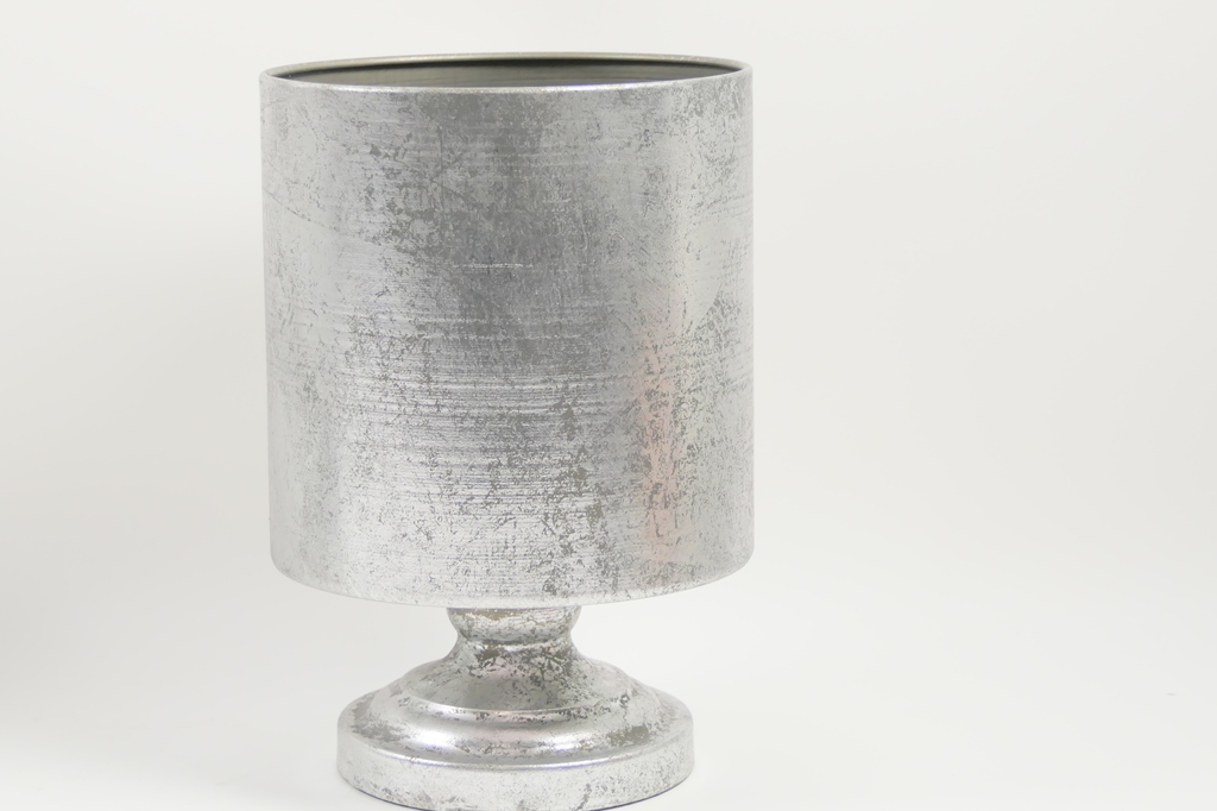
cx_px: 479
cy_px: 414
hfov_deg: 21.4
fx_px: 3210
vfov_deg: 14.4
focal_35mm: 95
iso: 125
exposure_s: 1/160
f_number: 3.9
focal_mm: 27.9
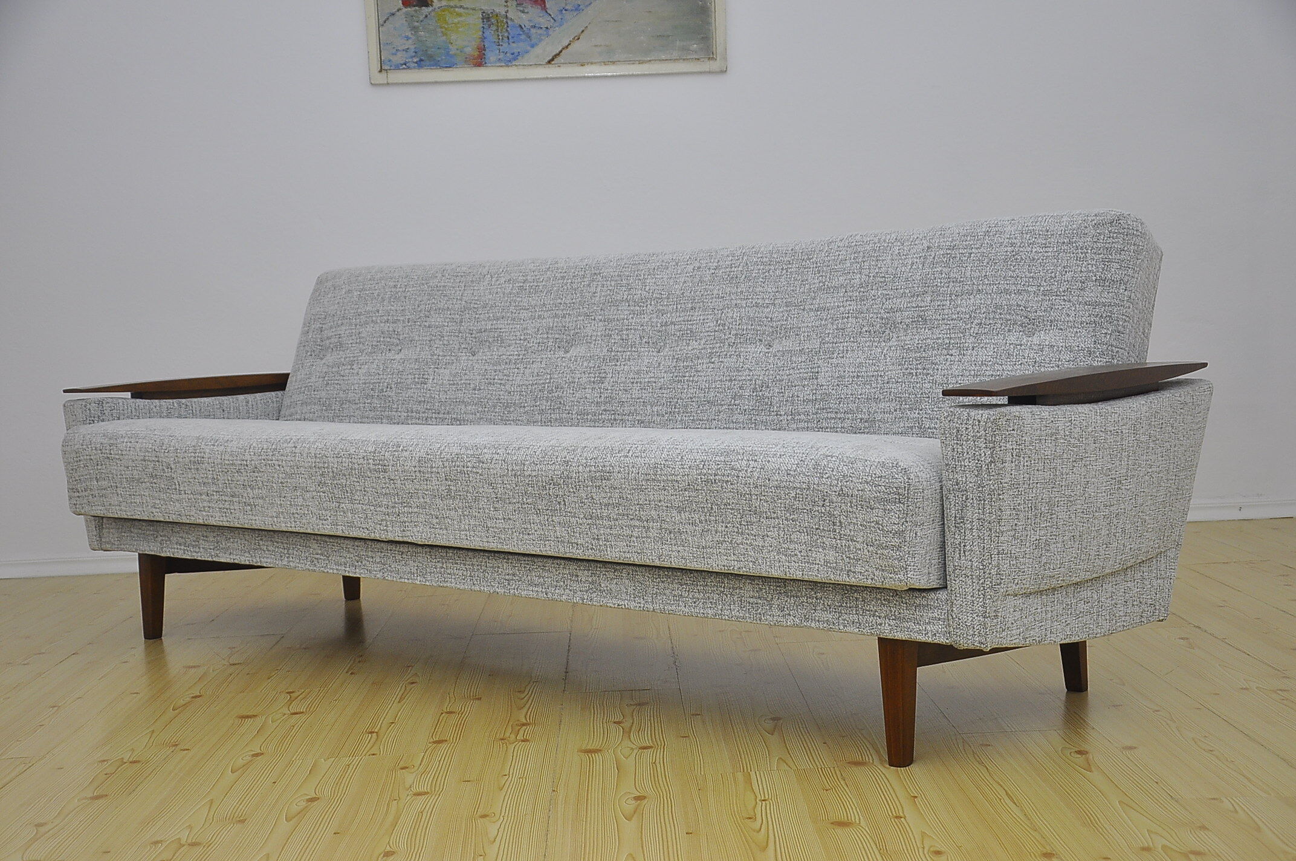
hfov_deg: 41.2
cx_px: 648
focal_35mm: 48
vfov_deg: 28.0
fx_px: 1726
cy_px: 430
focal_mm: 32
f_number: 4.2
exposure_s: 1/125
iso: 400
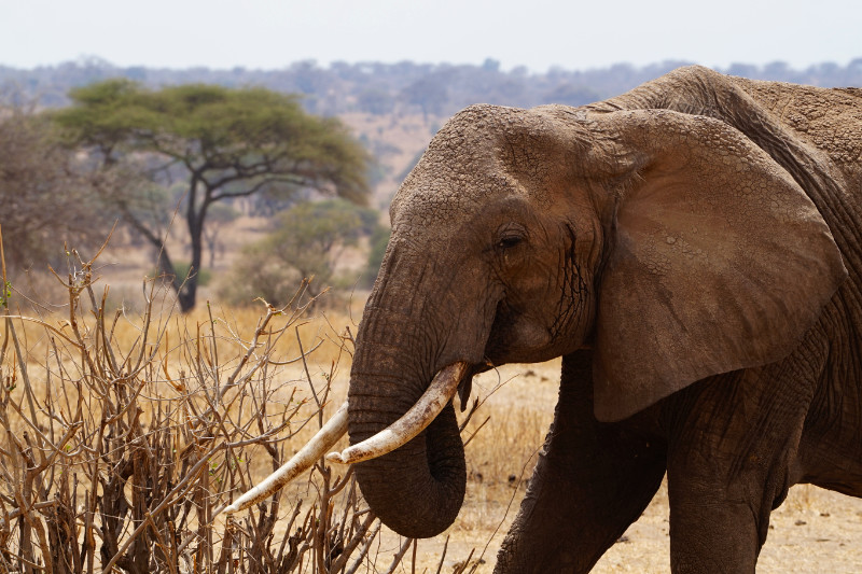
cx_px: 431
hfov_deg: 8.9
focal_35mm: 232
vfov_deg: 5.9
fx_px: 5566
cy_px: 287
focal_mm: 155
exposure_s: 1/250
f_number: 8
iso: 100
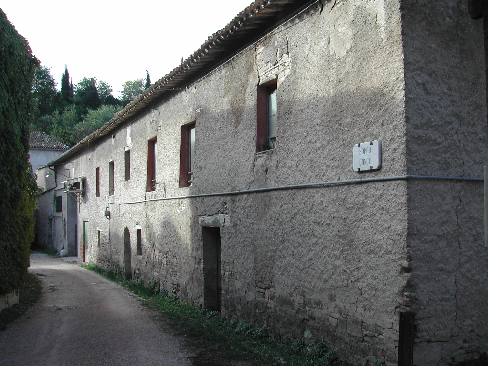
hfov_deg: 49.0
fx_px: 536
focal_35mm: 38
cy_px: 183
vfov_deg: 37.7
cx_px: 244
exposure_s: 1/391
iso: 100
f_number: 2.8
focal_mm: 8
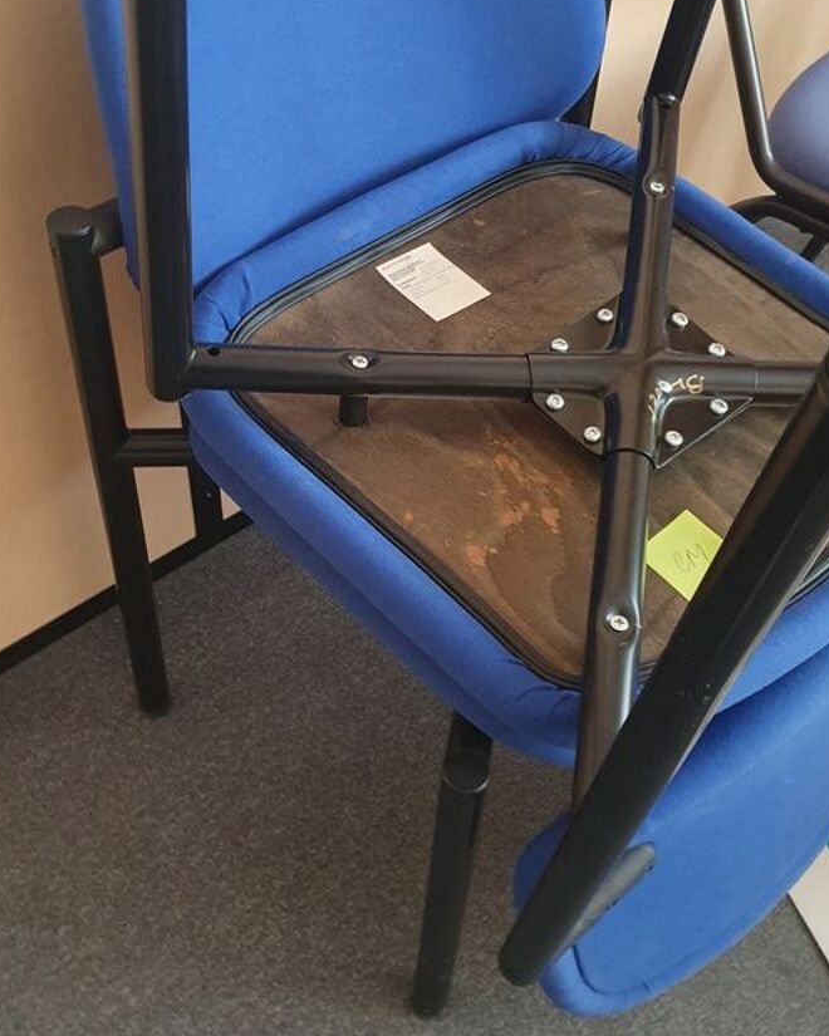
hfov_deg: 36.5
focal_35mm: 41
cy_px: 477
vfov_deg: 44.8
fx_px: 1257
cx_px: 398
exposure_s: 1/50
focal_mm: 4.32
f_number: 1.5
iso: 200
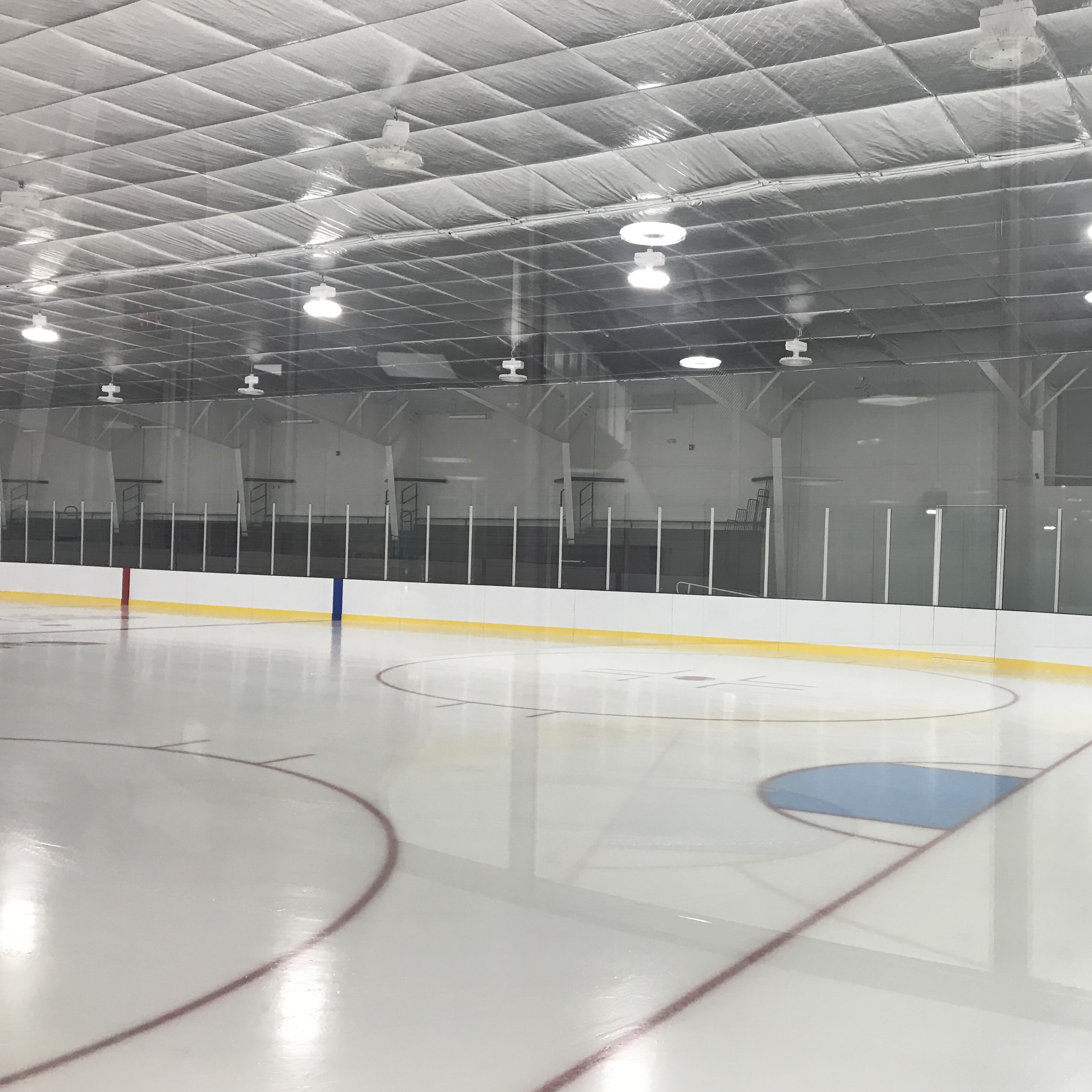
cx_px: 654
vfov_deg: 48.5
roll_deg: -0.3
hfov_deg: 48.2
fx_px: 1213
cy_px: 551
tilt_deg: +1.1
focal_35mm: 34
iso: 20
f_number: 1.8
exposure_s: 1/30
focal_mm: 3.99
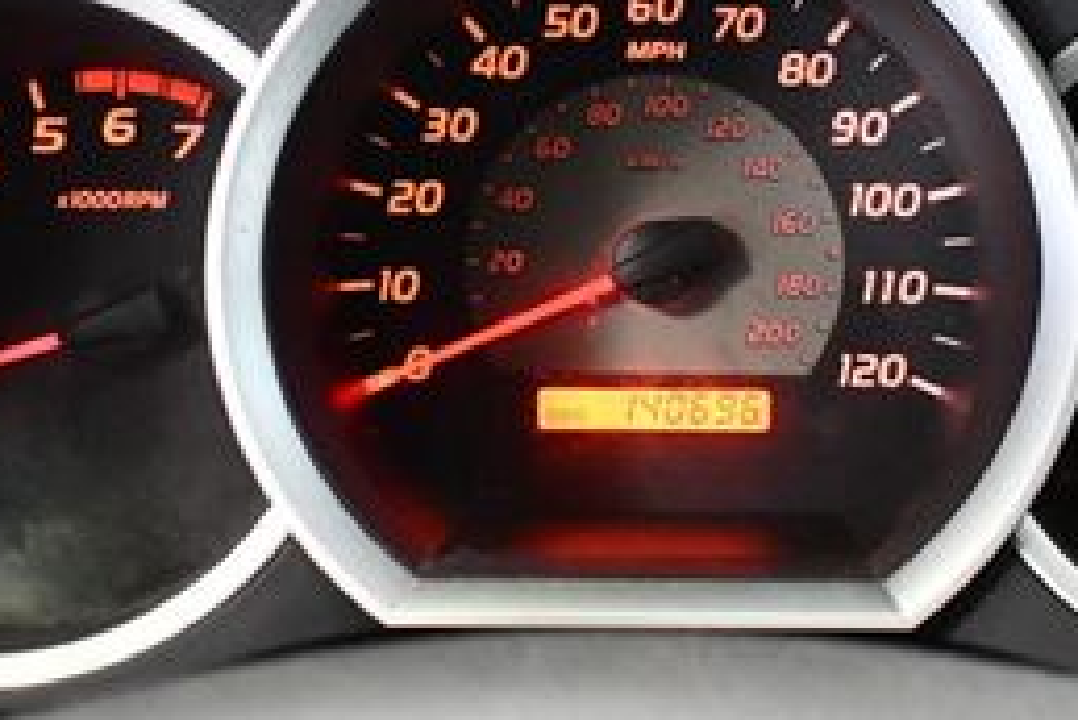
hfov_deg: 22.8
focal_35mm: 89
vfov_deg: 15.4
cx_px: 645
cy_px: 258
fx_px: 2666
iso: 4000
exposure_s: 1/60
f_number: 3.5
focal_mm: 18
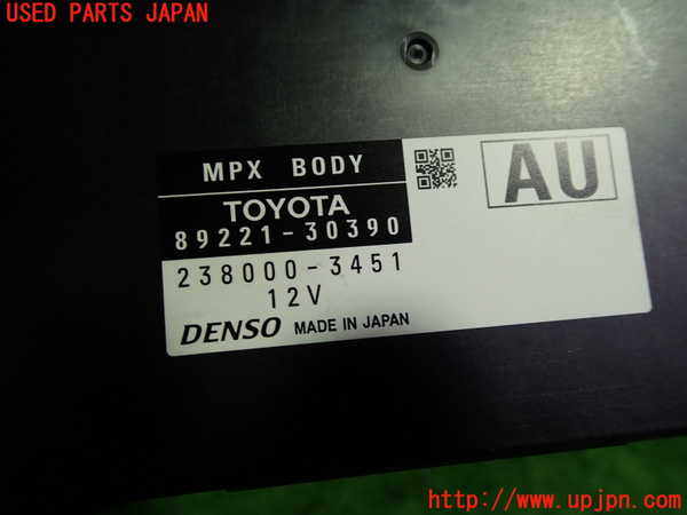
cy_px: 258
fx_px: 595
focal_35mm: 30
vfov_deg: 46.8
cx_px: 344
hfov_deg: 60.0
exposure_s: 1/60
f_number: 2.3
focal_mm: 5.4
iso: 125
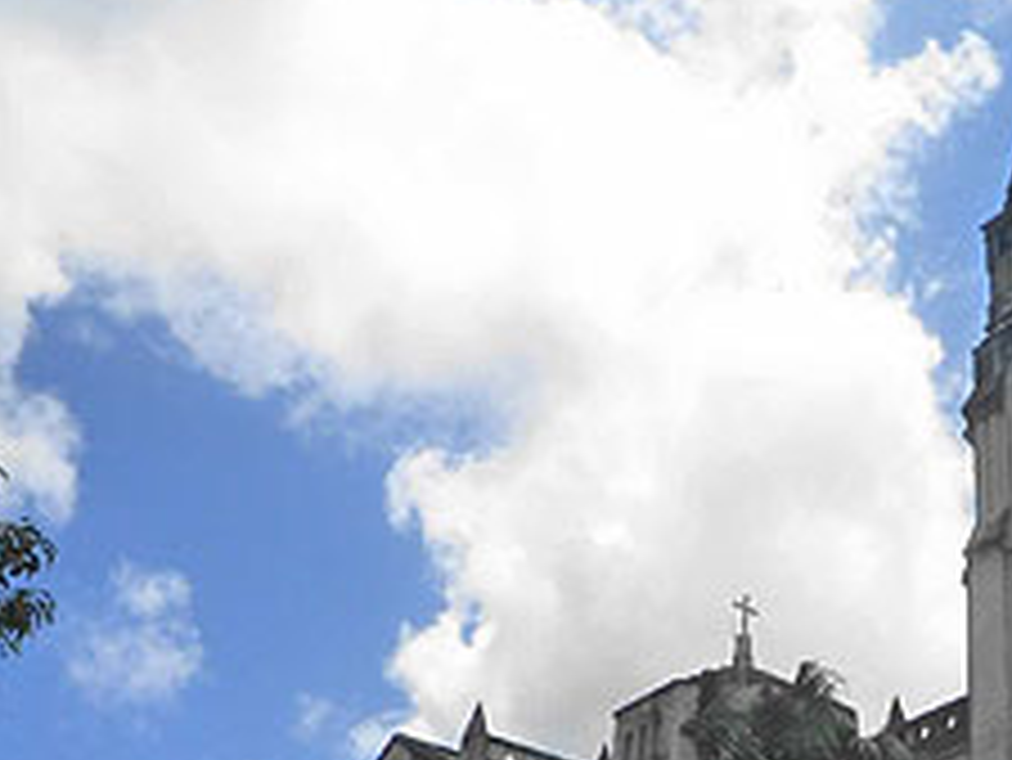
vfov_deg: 27.7
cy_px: 729
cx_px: 963
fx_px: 1463
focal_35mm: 50
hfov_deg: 35.3
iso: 160
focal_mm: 4.4
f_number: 5
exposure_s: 1/800
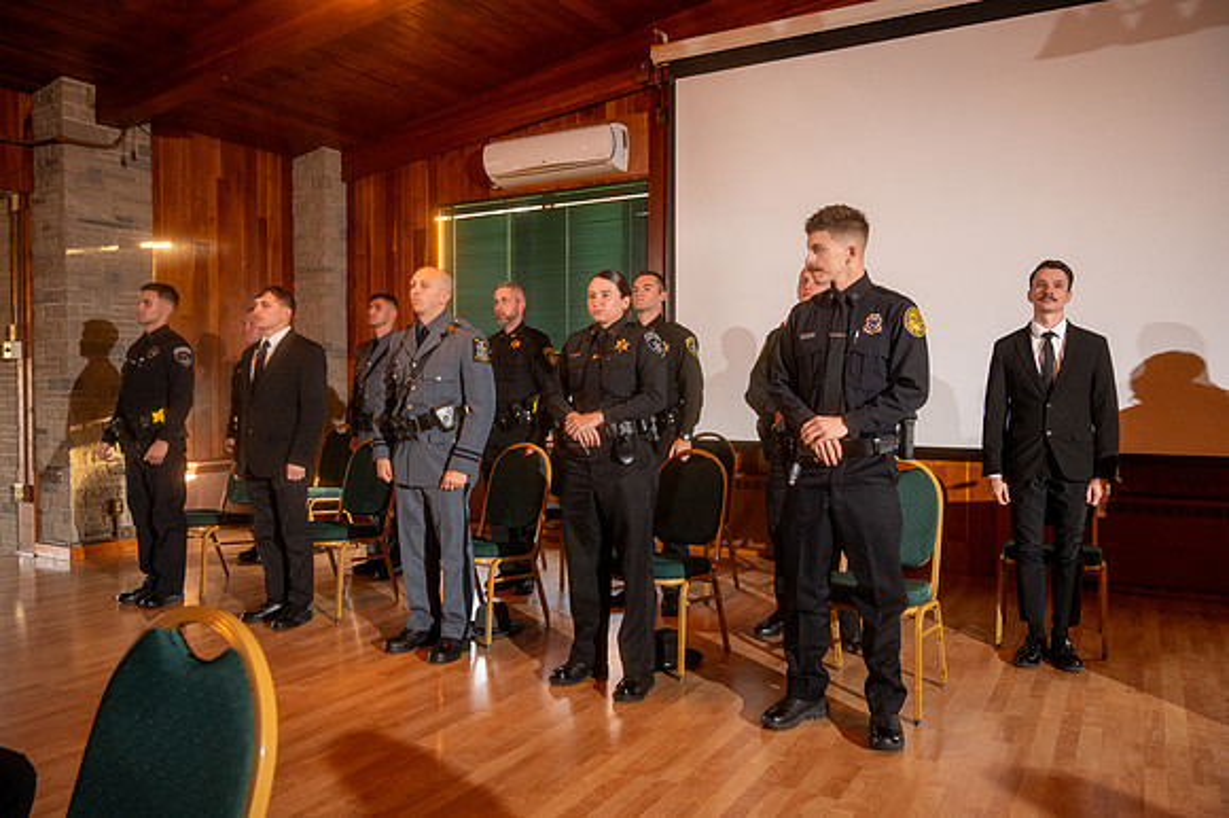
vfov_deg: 47.1
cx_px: 614
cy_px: 409
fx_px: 938
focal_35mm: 28
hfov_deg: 66.4
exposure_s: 1/200
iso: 1000
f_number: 4
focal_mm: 27.5
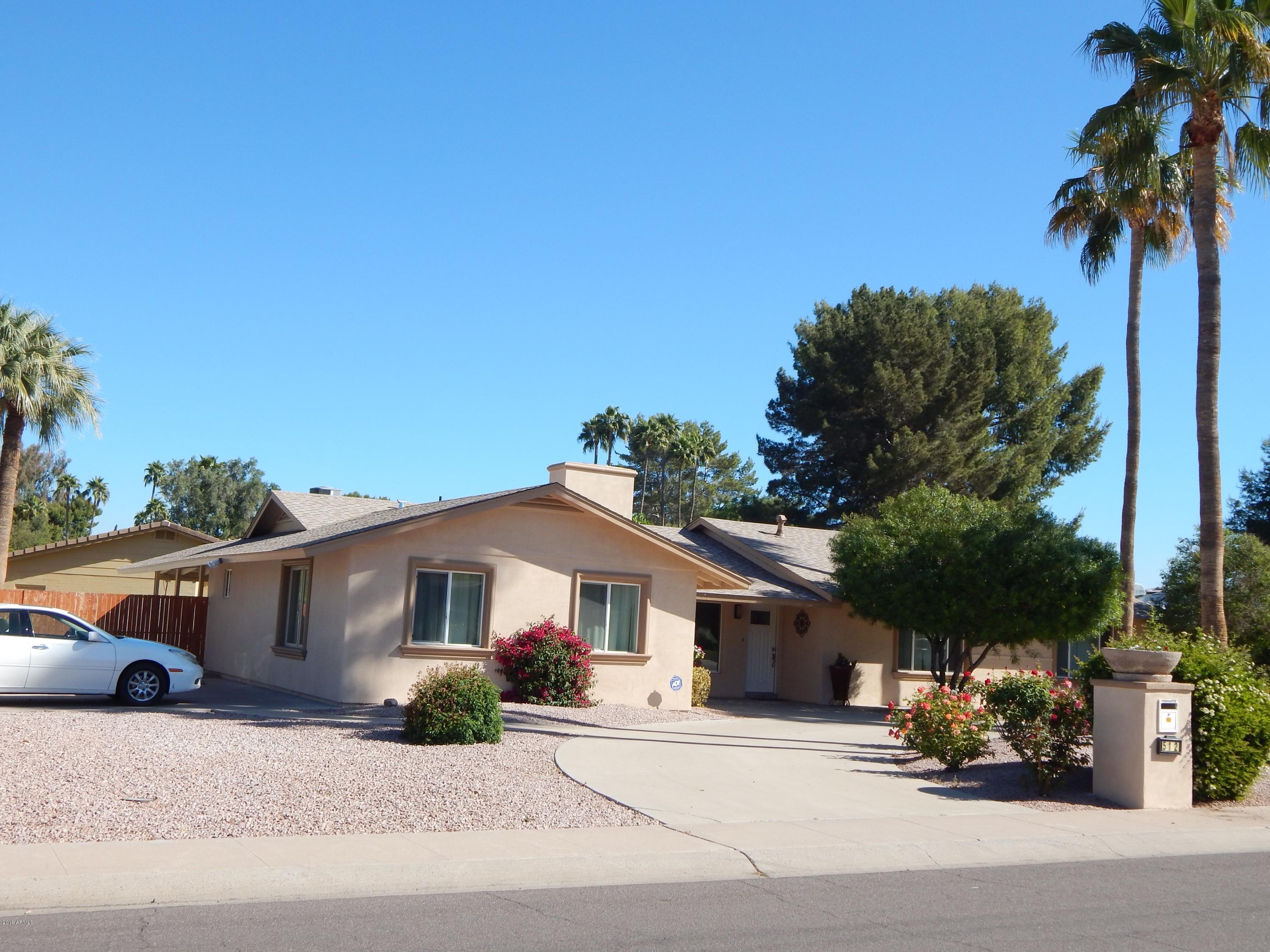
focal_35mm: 38
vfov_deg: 37.7
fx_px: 1394
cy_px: 476
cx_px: 635
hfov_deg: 49.0
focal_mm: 6.8
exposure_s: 1/1500
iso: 125
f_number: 3.4
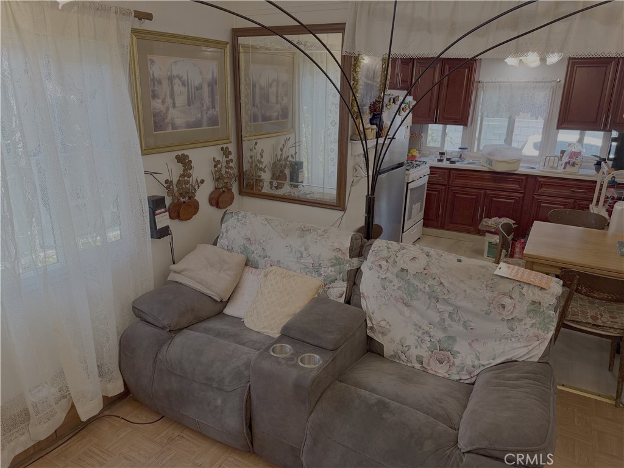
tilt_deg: -18.4
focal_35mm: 24
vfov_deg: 56.8
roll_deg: -2.0
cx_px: 312
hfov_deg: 71.6
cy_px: 234
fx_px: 433
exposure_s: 1/120
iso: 100
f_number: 1.78
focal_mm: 6.76
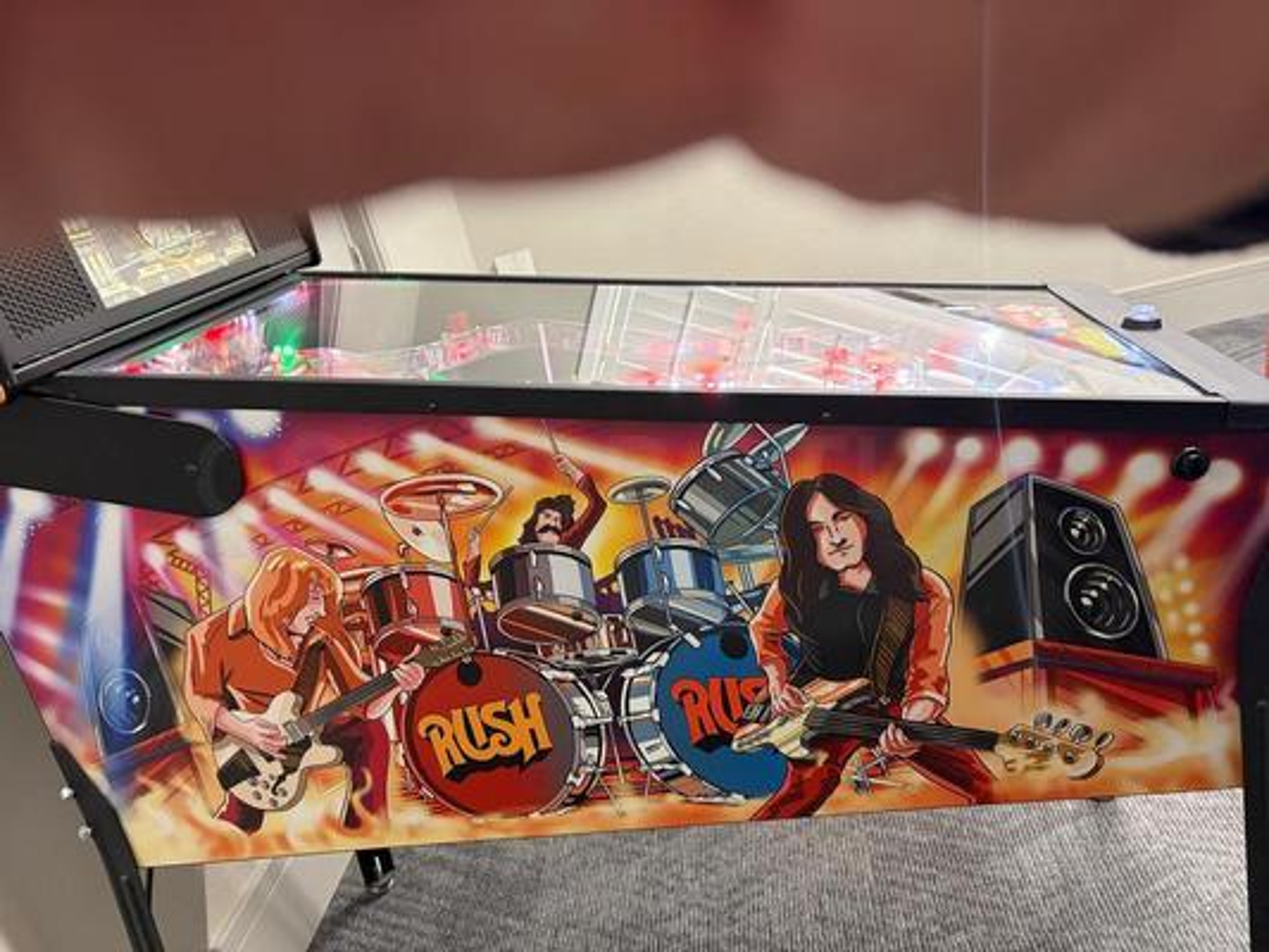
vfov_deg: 53.1
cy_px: 476
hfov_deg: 67.3
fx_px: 953
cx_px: 634
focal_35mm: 26
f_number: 1.6
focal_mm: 5.96
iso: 400
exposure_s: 1/60
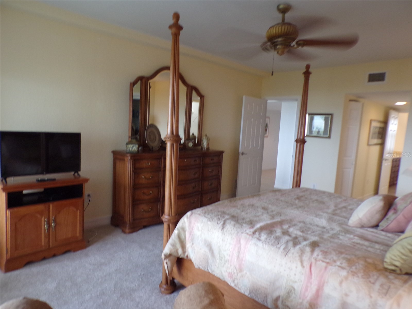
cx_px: 206
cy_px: 154
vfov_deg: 56.8
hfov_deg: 71.6
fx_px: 286
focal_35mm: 24
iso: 200
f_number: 3
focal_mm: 4.3
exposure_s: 1/34
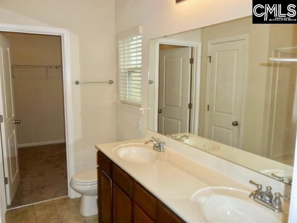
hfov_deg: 65.3
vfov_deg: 51.4
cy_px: 112
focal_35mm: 27
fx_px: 232
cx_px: 148
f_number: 3.5
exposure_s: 1/45
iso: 200
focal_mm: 4.9
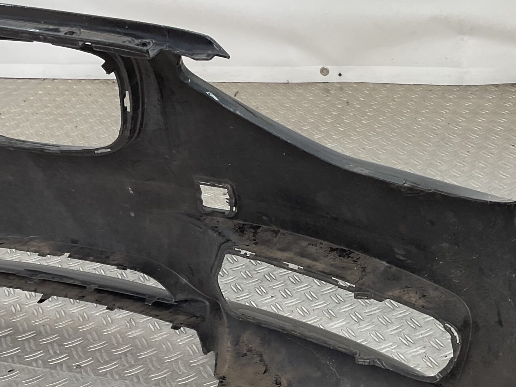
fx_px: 865
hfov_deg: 33.2
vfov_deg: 25.0
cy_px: 282
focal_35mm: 58
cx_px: 284
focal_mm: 3
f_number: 1.8
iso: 16
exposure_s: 1/108
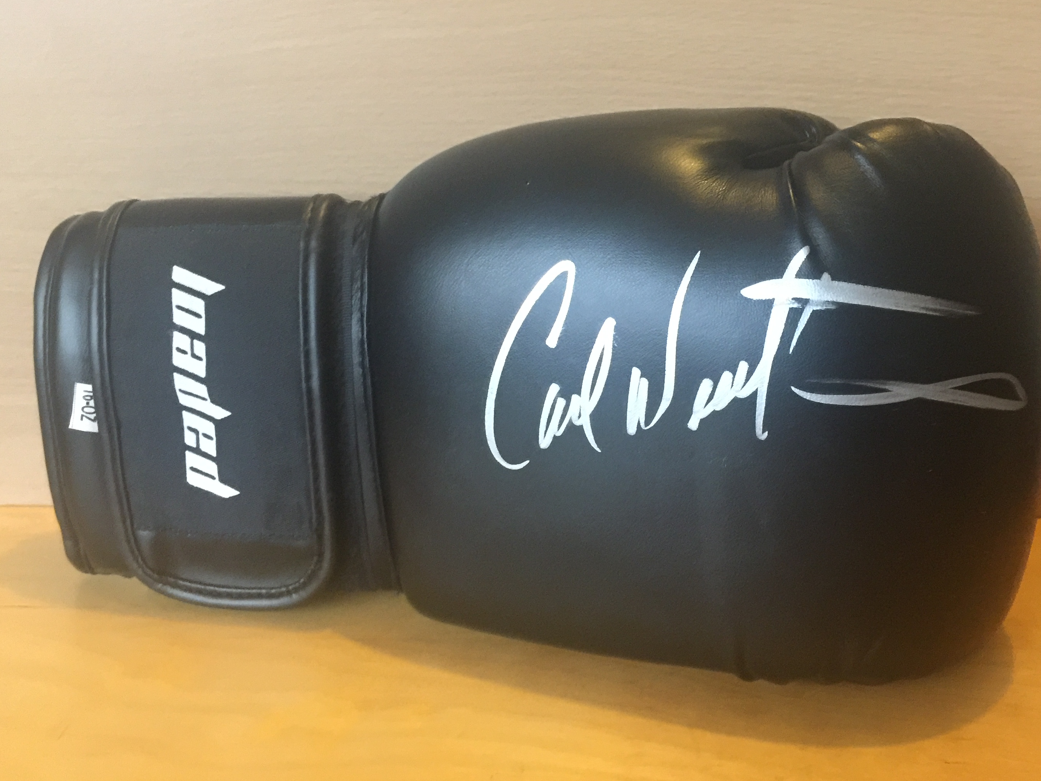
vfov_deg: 40.7
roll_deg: -1.8
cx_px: 571
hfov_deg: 52.5
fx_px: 1053
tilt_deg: -16.1
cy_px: 372
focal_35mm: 35
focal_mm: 4.15
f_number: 2.2
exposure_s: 1/8
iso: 200
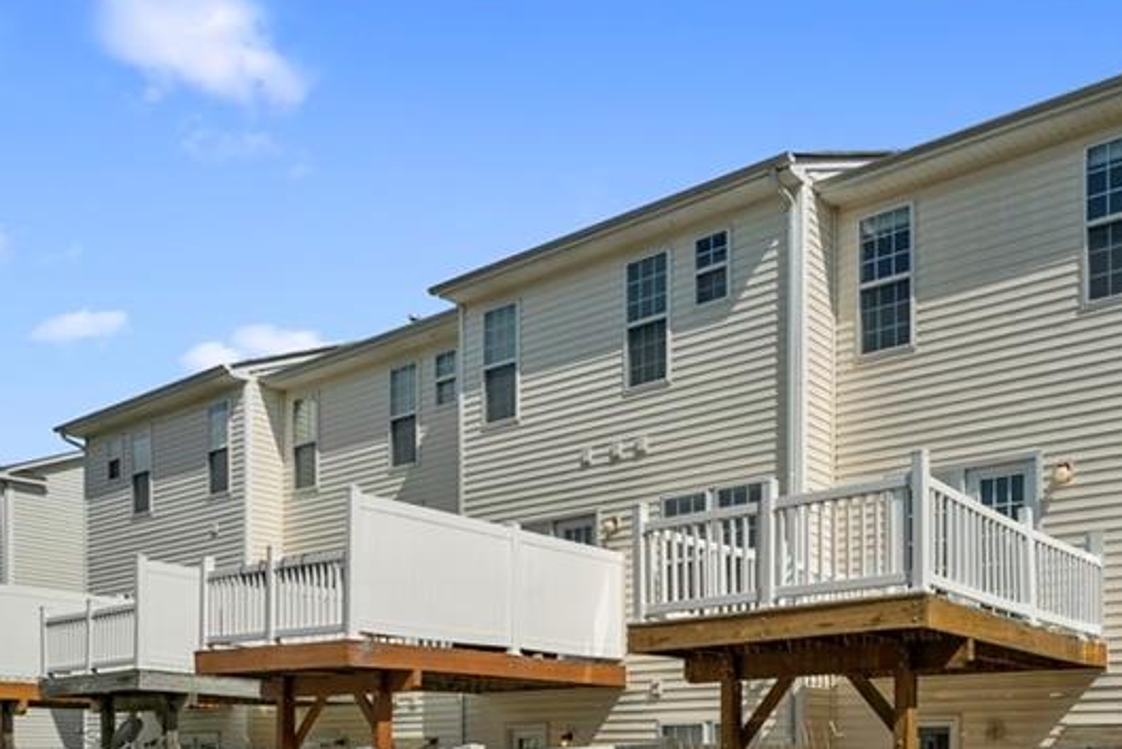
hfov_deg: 54.7
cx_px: 948
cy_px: 699
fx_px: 966
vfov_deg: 38.8
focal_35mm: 31
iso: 100
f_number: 8
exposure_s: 1/400
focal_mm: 16
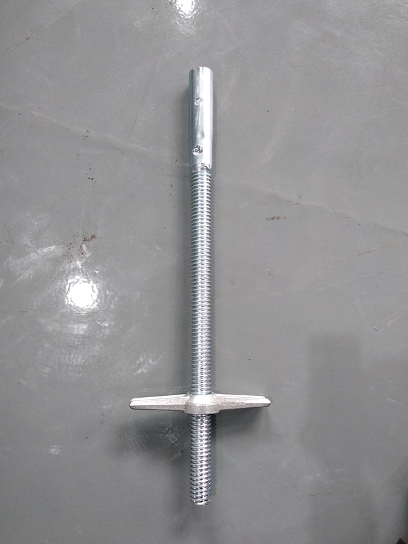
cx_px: 204
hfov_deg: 53.1
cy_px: 272
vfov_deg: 67.3
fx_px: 409
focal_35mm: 26
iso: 320
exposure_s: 1/33
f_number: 2.2
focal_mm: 3.81
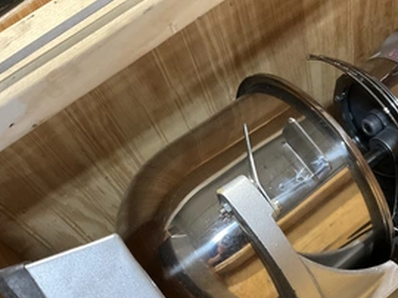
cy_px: 209
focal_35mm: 43
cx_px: 242
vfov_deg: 33.1
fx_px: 494
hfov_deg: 43.6
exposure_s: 1/40
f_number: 1.8
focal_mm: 3
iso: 250
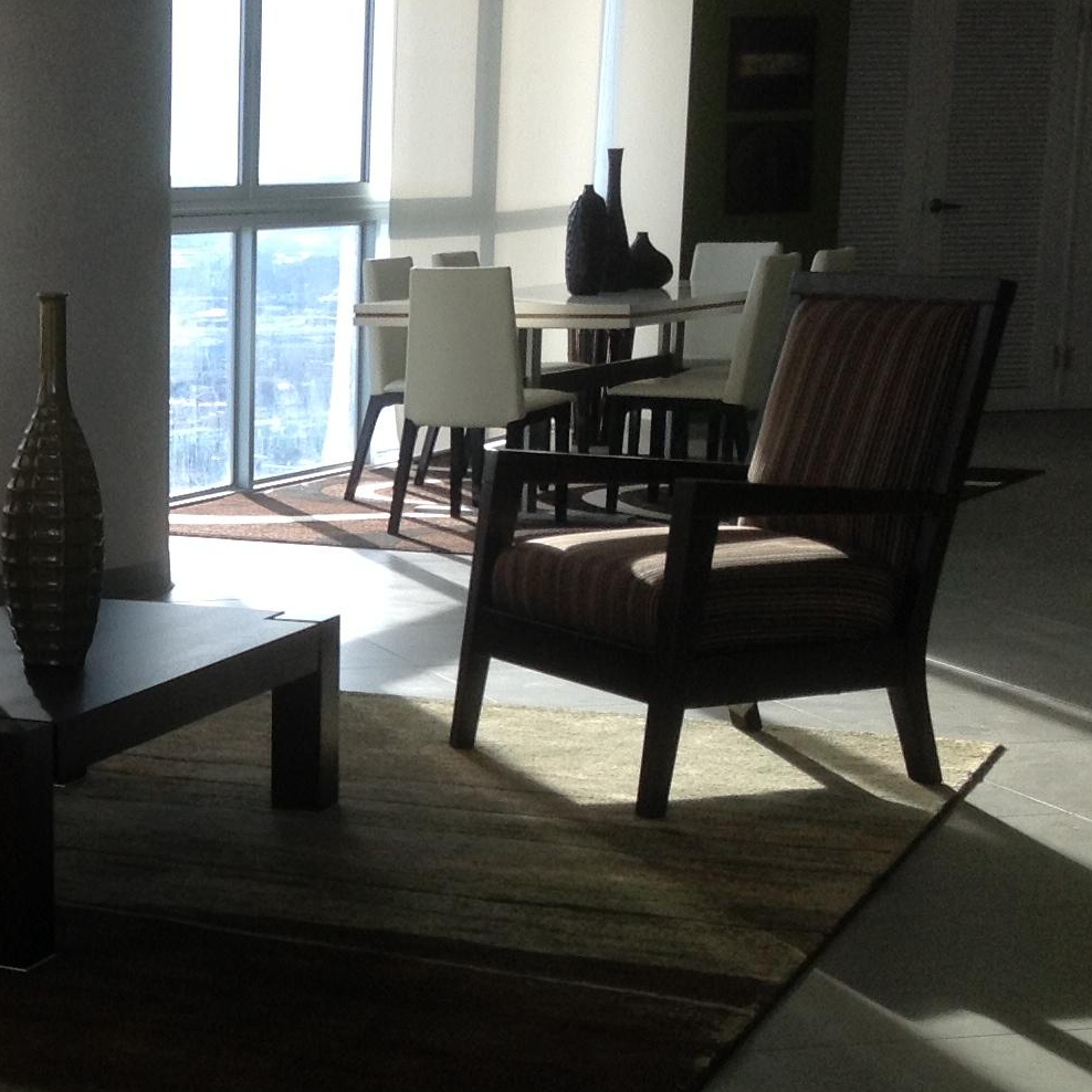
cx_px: -112
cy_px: 757
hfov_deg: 20.4
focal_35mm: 81
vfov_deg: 21.3
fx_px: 2891
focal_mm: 4.28
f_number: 2.4
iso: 50
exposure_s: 1/200
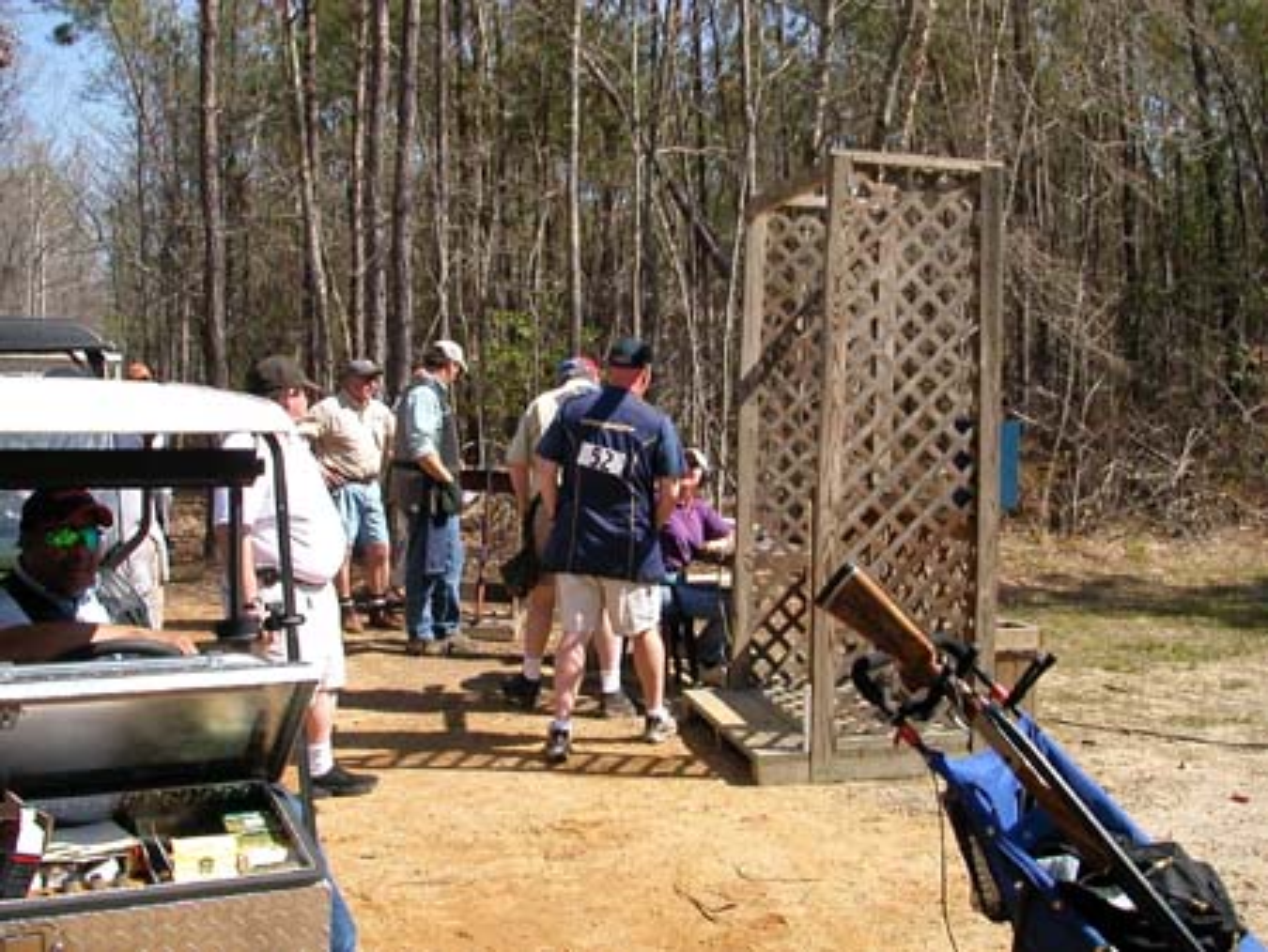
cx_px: 634
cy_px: 476
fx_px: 1356
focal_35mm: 37
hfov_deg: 50.1
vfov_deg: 38.7
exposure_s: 1/399
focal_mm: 5.6
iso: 100
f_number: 4.5
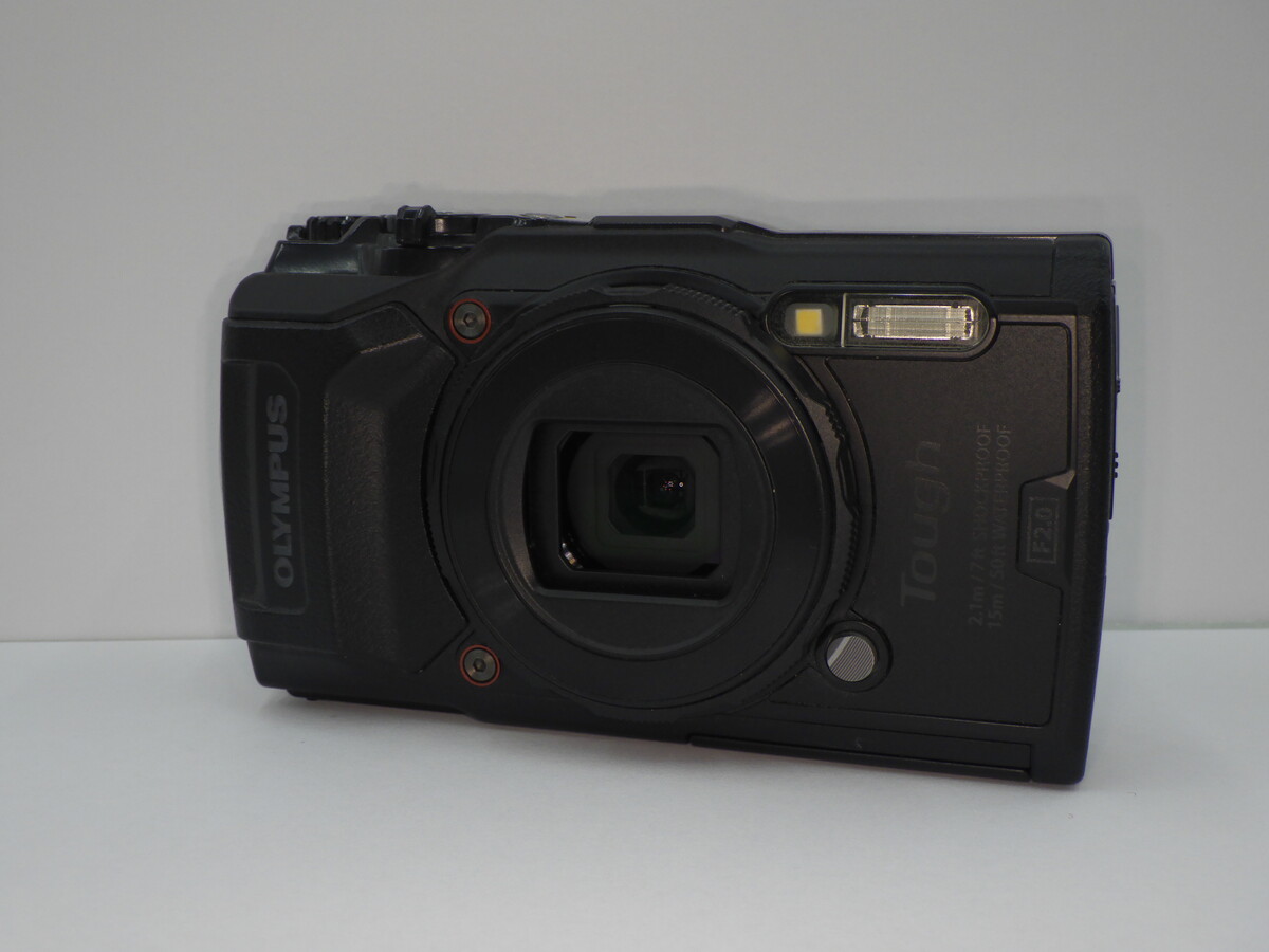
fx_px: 1540
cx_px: 634
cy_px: 476
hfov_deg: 44.8
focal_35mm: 42
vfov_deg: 34.3
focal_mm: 7.5
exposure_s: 1/100
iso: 125
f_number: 4.2
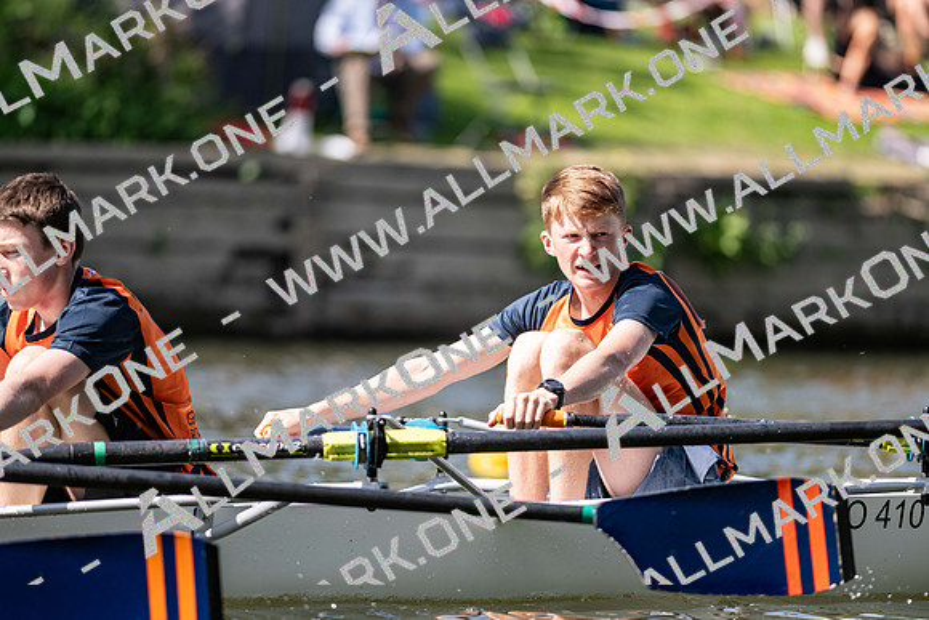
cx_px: 464
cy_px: 310
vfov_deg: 4.6
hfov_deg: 6.9
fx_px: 7747
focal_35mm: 300
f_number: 4
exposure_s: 1/2000
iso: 500
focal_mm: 300
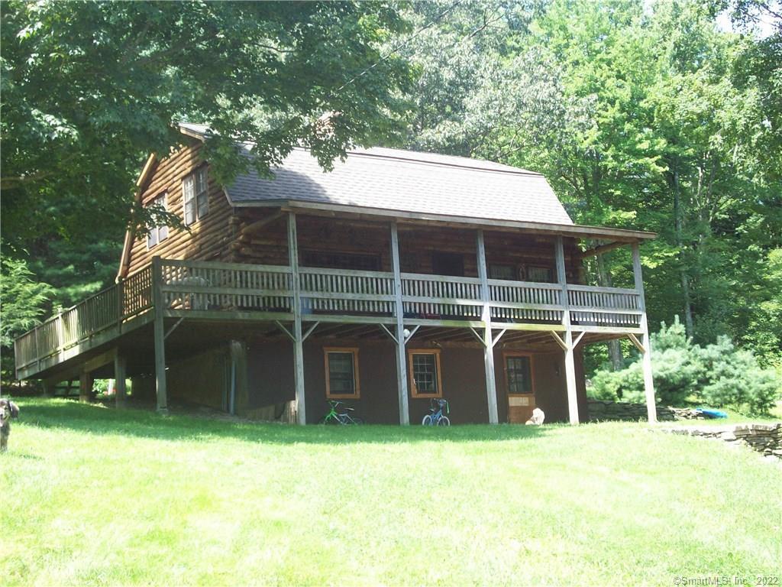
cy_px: 294
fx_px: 1220
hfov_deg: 35.5
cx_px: 391
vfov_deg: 27.0
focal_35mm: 54
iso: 80
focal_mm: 9
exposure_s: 1/87
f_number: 3.4
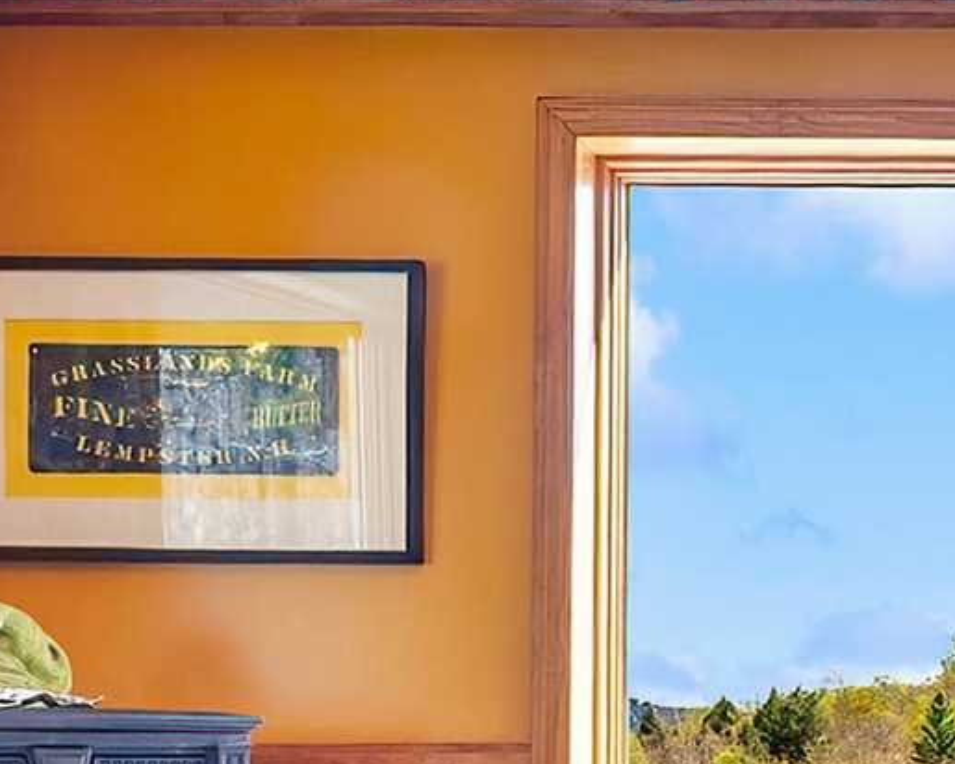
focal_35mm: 84
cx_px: 933
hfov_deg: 22.0
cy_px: 478
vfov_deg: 18.3
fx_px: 2374
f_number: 9
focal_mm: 10
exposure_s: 1/10
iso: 400
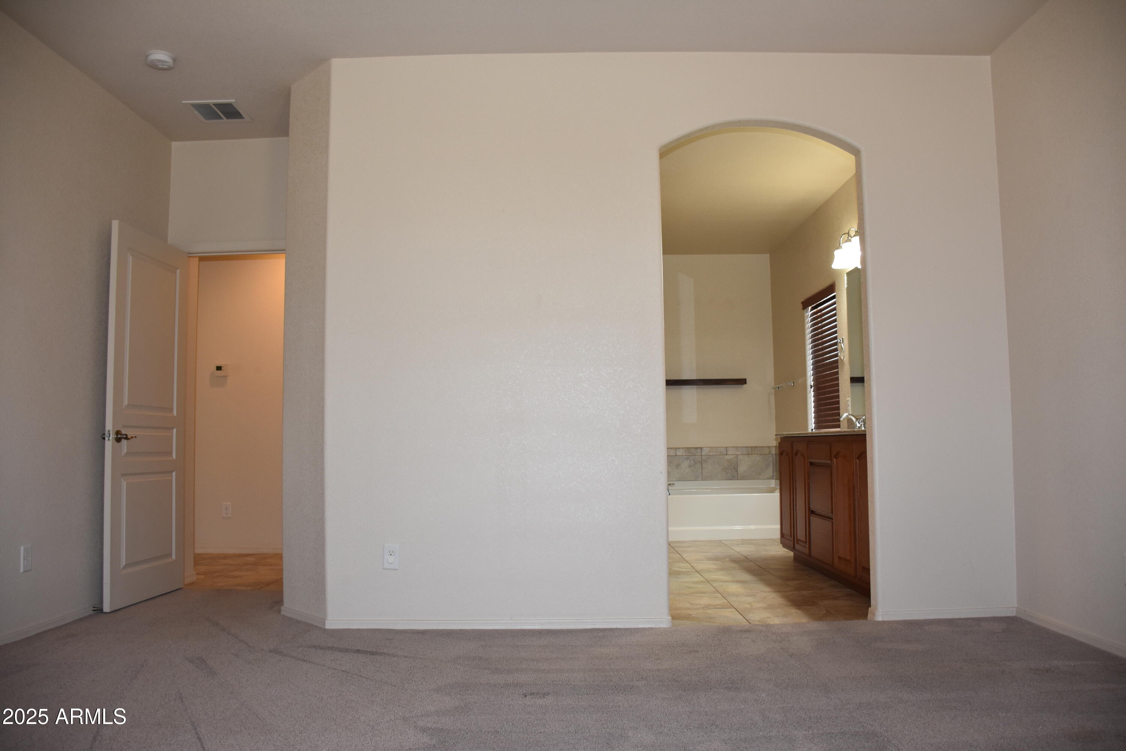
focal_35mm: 27
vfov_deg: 47.9
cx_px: 563
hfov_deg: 67.4
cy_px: 376
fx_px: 844
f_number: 4
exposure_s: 1/60
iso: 450
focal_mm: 18
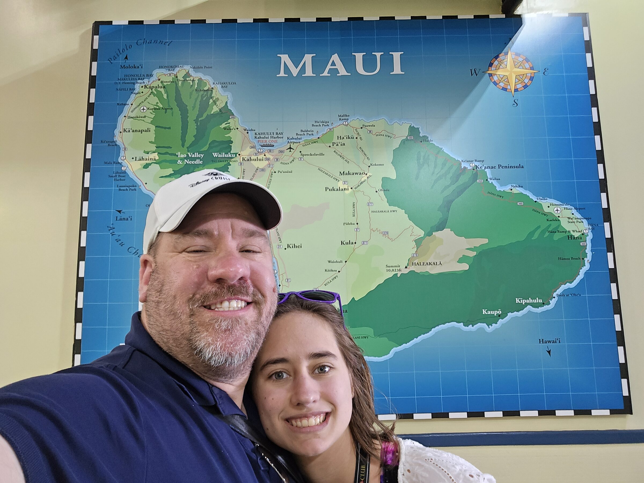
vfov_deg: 54.9
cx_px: 322
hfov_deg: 69.4
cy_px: 242
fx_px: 465
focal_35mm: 25
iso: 320
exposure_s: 1/60
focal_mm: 3.3
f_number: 2.2
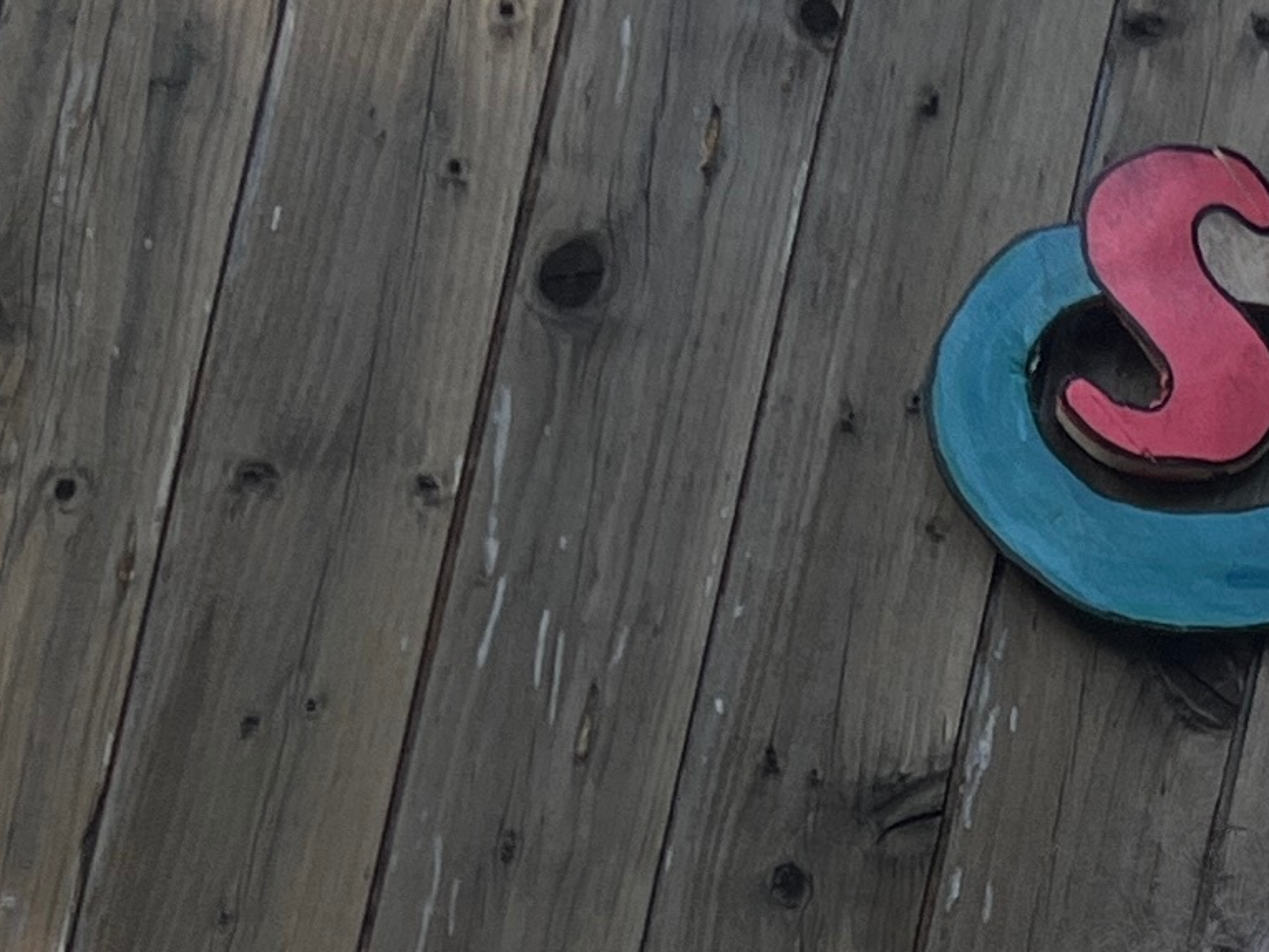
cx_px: 1835
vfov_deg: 10.1
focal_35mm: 137
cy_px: 1844
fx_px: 5023
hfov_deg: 13.6
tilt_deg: +4.5
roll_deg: -12.8
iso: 50
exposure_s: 1/1183
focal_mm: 5.7
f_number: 1.5
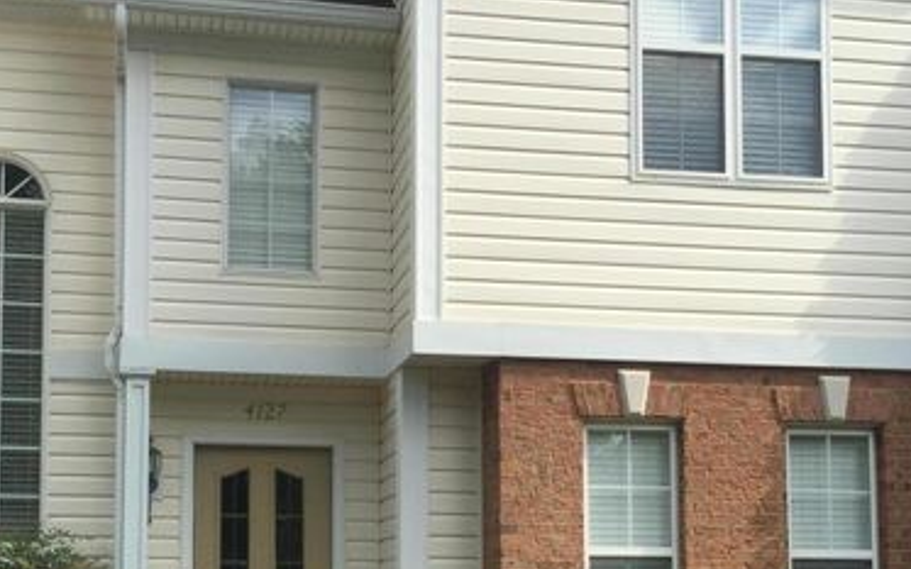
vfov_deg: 22.9
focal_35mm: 55
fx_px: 1365
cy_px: 516
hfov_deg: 36.8
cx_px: 388
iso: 32
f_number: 2.2
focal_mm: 4.15
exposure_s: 1/1883
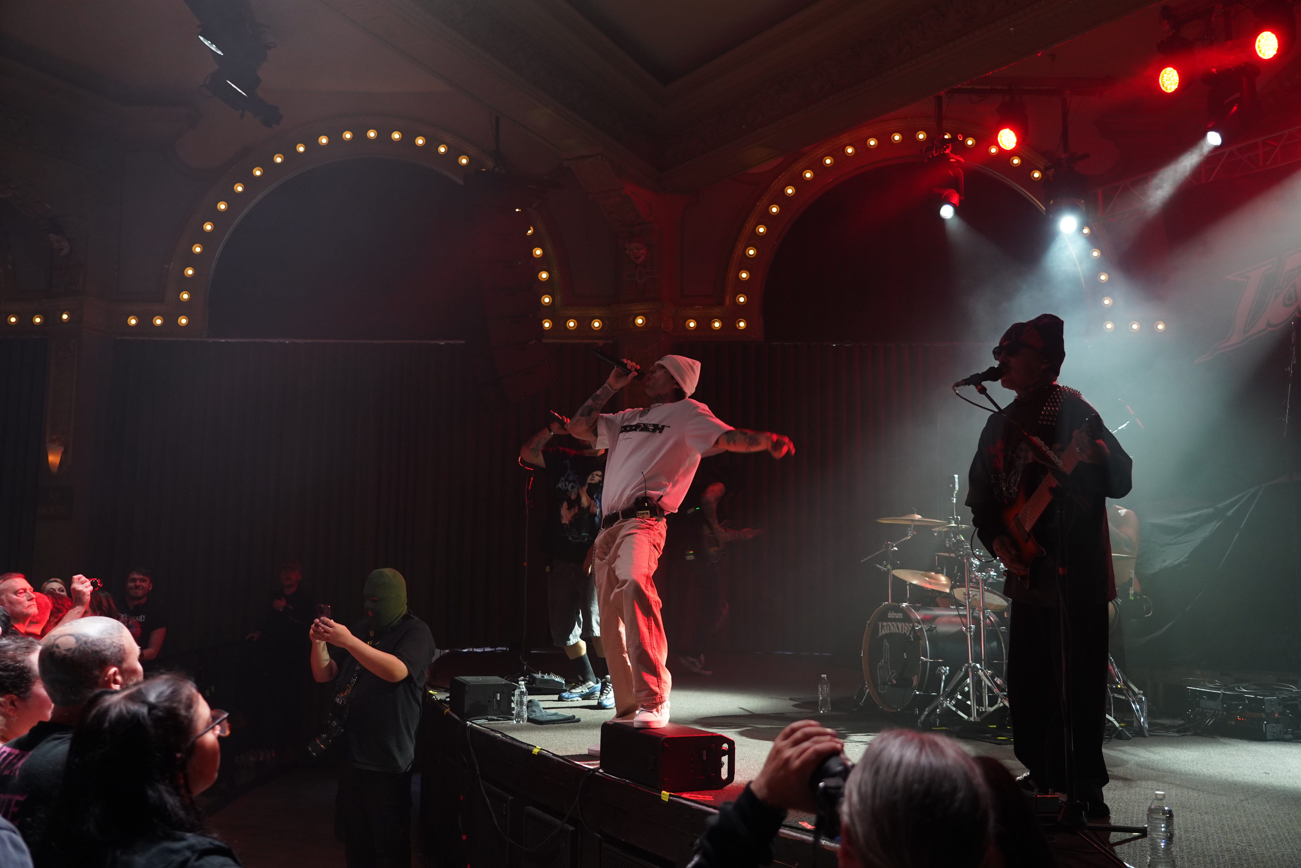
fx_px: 1156
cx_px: 650
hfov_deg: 58.7
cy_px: 434
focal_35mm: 32
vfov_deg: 41.1
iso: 2000
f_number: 4
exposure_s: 1/60
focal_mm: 32
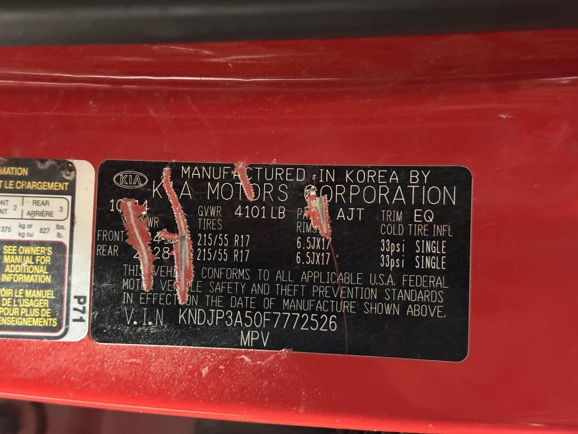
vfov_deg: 30.3
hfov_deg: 39.7
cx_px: 289
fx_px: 801
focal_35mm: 48
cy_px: 217
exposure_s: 1/22
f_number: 1.78
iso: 800
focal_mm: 6.76
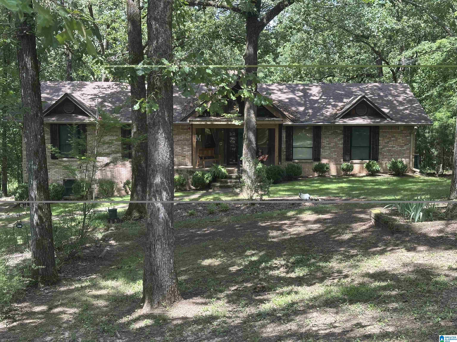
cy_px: 171
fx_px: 634
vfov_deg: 30.3
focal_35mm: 48
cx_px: 228
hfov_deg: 39.7
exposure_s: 1/332
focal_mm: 6.86
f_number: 1.78
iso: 64
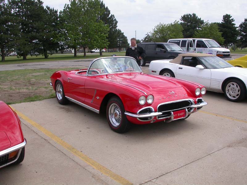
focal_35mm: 38
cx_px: 124
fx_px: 271
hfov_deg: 49.0
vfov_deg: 37.7
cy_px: 92
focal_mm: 7.85
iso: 100
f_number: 7.5
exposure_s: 1/357
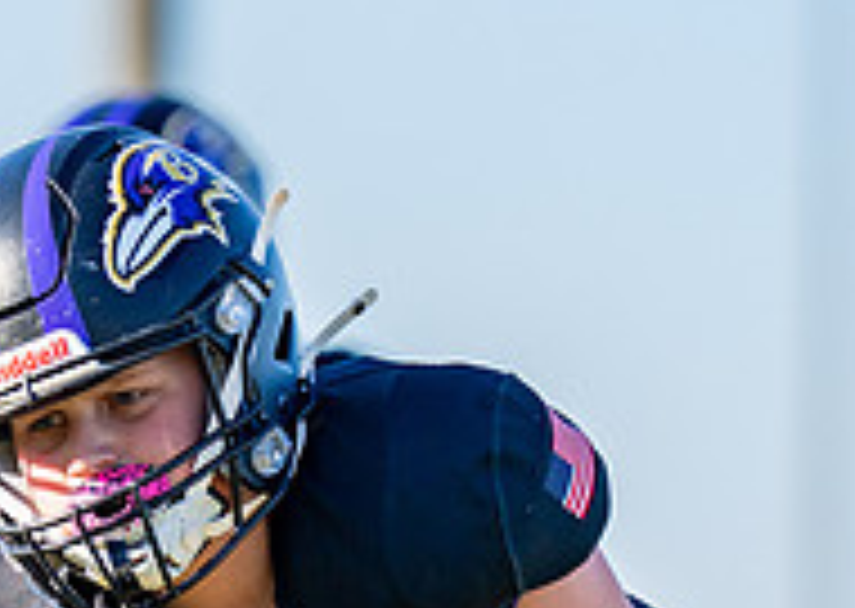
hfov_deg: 2.3
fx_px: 21719
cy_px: 642
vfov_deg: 1.6
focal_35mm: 896
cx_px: 296
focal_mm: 200
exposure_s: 1/2500
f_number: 2.8
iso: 160
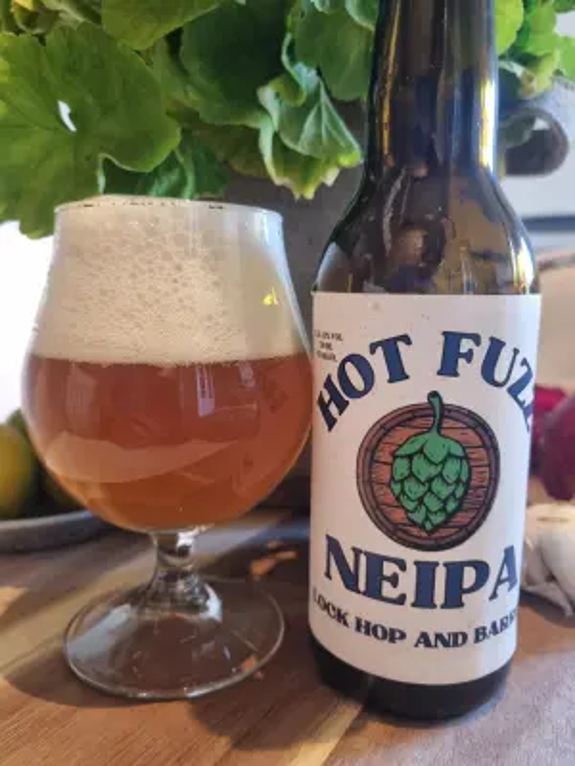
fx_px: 576
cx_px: 288
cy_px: 383
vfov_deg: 67.3
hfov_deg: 53.1
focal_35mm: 26
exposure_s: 1/33
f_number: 1.8
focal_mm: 5.4
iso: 400
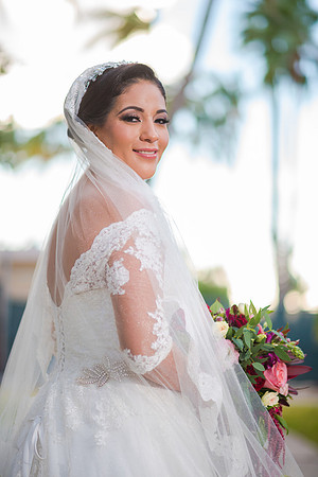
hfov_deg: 16.1
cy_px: 238
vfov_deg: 23.9
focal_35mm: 85
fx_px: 1126
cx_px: 159
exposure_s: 1/1600
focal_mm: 85
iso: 320
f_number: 1.8
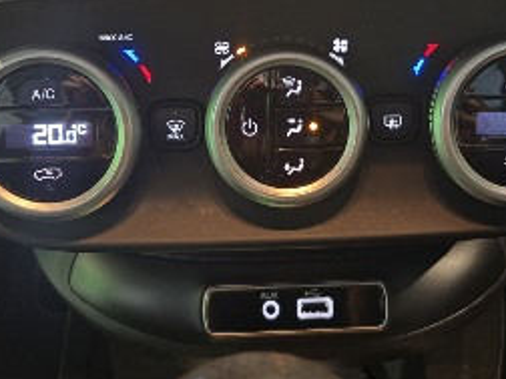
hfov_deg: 43.8
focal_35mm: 43
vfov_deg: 33.0
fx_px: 629
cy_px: 100
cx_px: 263
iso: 1000
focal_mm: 5.96
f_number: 1.6
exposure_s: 1/9
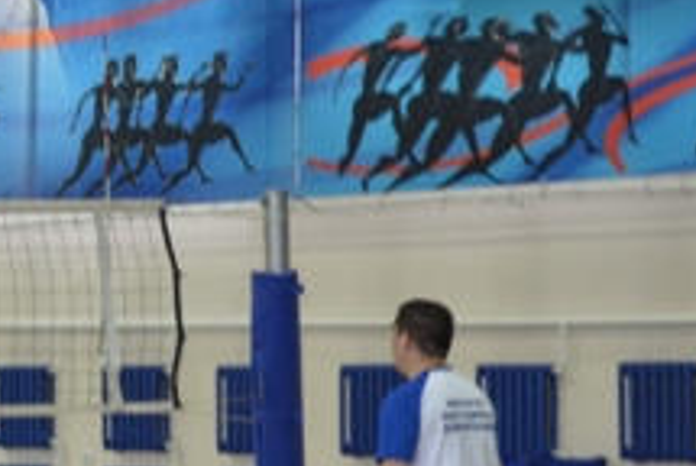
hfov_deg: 8.3
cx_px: -513
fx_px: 4646
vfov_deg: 5.7
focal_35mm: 240
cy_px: 207
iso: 400
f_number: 5.3
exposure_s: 1/20
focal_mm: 44
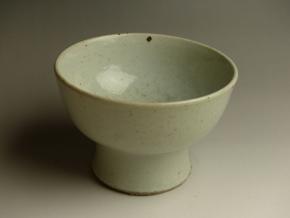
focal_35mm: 75
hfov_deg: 26.0
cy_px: 109
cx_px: 145
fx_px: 629
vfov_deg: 19.6
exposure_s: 1/50
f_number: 2.8
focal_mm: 13.5
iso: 200
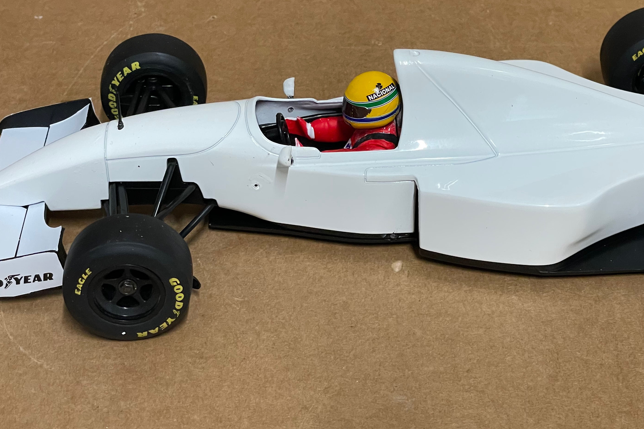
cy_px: 142
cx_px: 399
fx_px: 1395
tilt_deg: -34.3
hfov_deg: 25.9
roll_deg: +0.9
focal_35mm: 78
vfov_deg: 17.4
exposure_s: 1/50
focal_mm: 6
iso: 250
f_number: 2
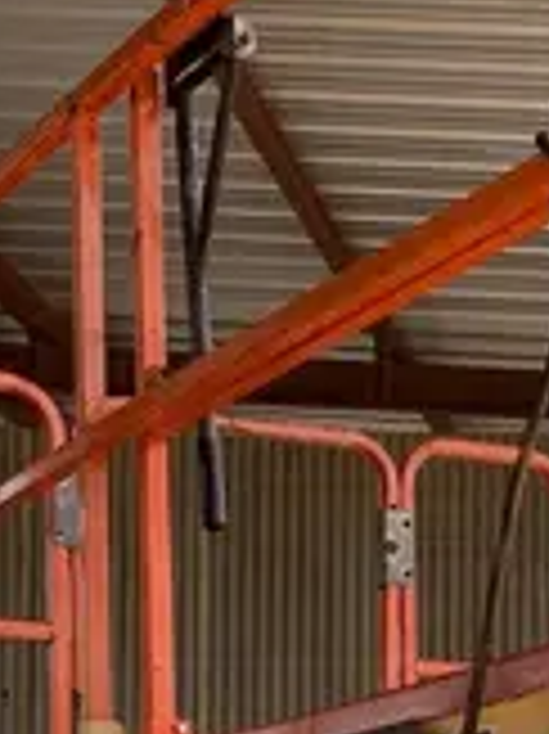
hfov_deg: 12.2
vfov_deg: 15.6
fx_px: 2477
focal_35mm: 117
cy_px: 1078
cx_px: 752
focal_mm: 4.25
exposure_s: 1/722
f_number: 1.8
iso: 25
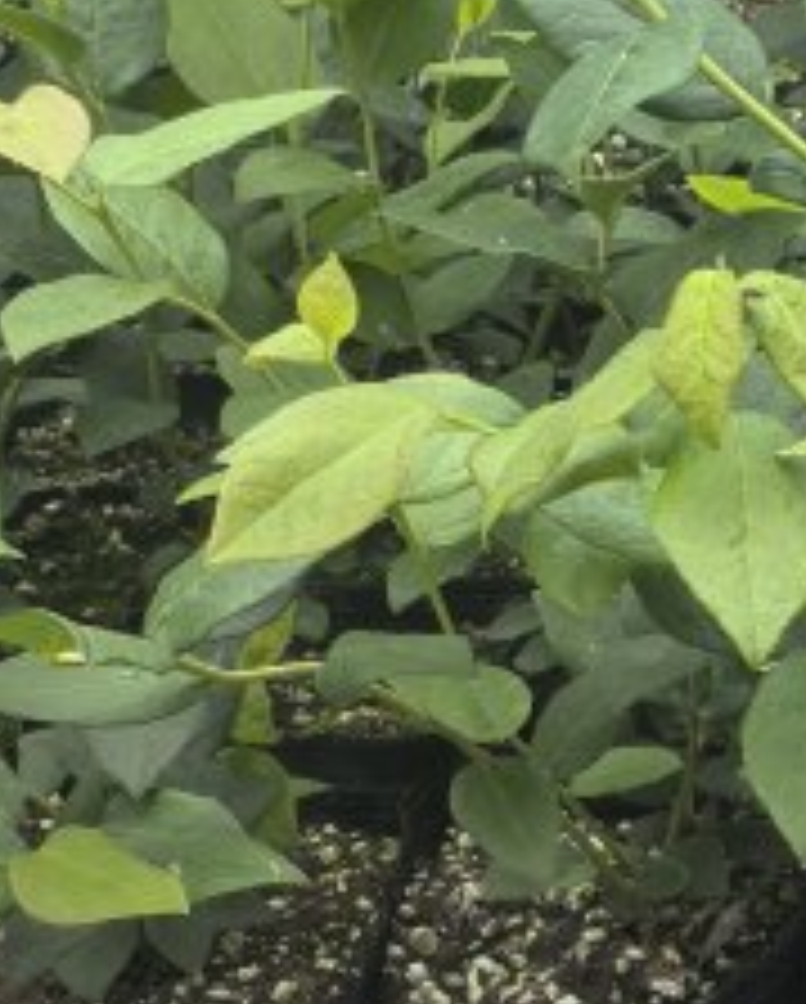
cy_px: 840
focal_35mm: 126
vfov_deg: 15.1
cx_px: 1261
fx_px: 3749
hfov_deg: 11.7
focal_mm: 5.75
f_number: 2
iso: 50
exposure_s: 1/394
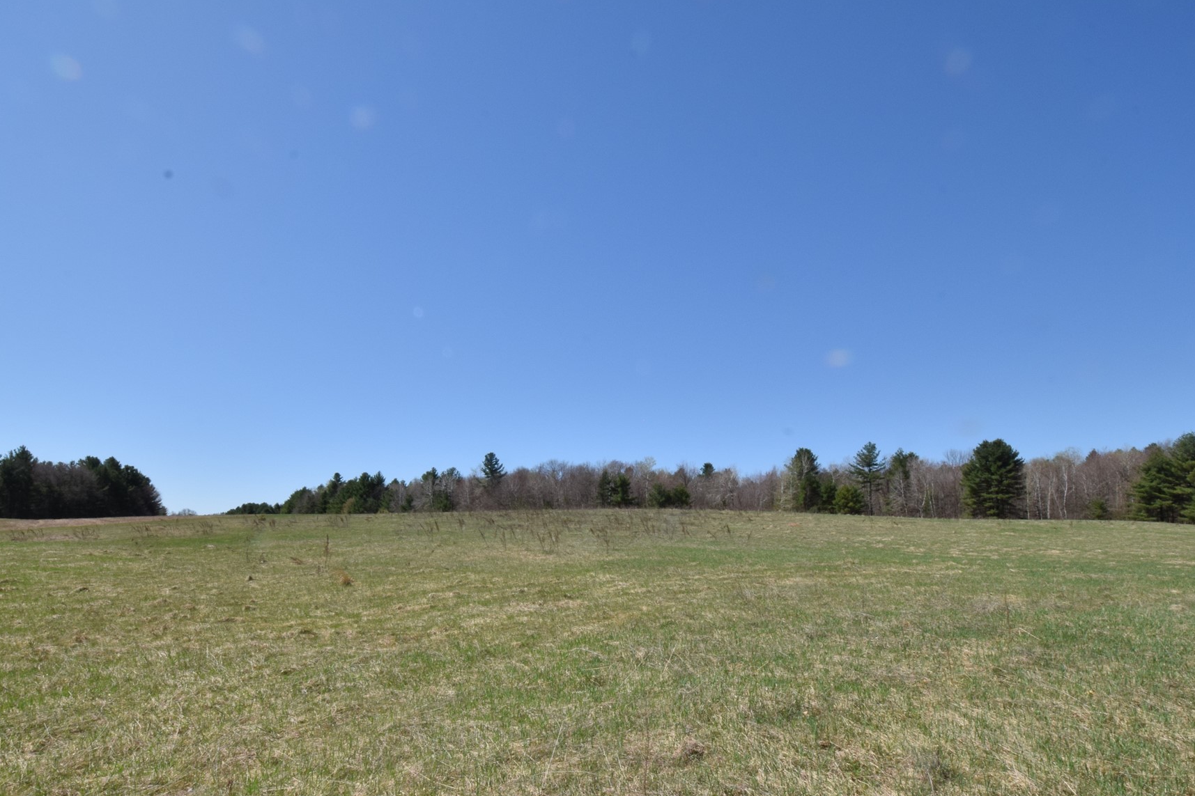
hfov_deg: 86.7
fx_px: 631
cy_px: 485
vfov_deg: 63.8
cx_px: 539
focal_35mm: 19
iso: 320
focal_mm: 10
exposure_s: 1/200
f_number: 22
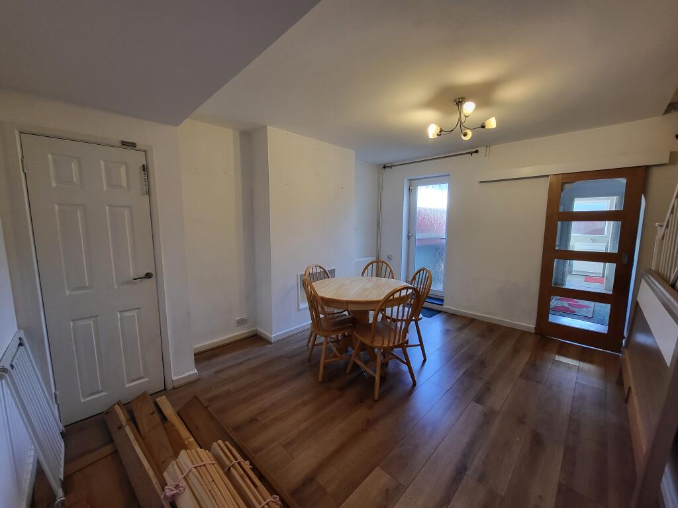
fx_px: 255
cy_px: 254
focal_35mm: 13
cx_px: 339
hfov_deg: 106.2
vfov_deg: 89.9
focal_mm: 1.74
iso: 160
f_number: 2.2
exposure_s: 1/50
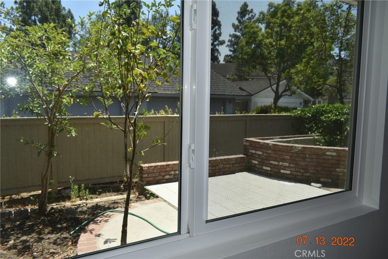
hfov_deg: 67.4
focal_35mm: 27
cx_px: 194
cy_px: 130
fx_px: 291
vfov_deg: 47.9
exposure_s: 1/200
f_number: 8
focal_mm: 18
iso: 100
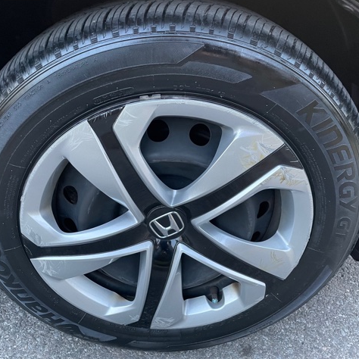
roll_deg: -5.2
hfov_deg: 52.4
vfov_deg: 52.5
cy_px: 180
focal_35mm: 31
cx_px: 161
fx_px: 364
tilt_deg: -30.9
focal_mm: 4.2
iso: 500
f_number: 1.6
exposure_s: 1/60
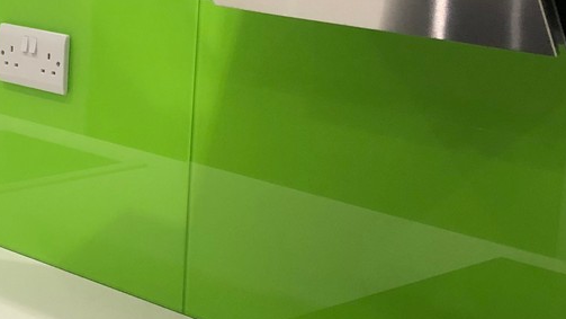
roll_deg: -1.0
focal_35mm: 97
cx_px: 11
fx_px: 1456
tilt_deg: -9.7
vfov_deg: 12.4
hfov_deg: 21.3
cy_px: 80
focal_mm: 3.99
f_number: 1.8
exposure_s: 1/25
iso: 40
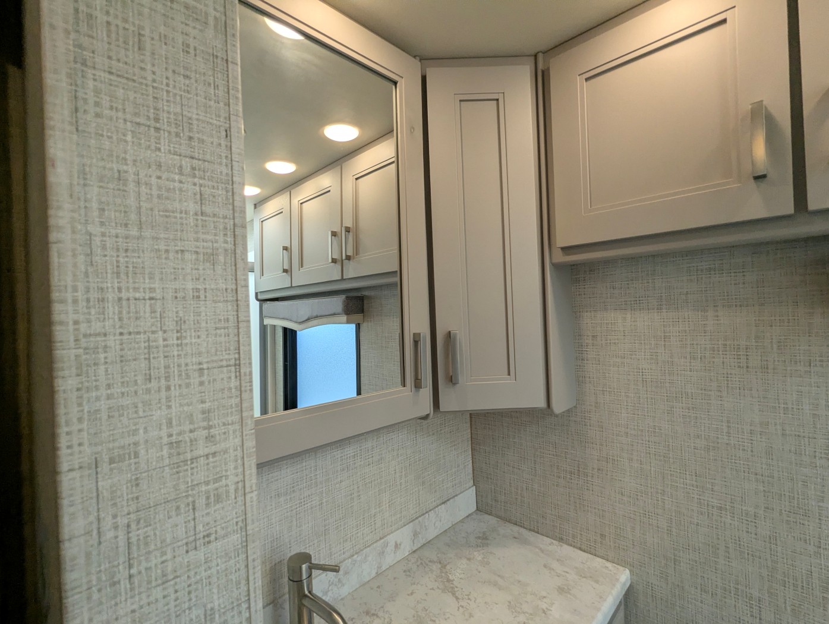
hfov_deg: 94.4
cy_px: 312
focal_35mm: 16
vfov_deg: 78.2
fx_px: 384
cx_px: 414
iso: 168
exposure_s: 1/375
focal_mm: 2.35
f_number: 2.2
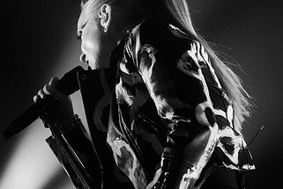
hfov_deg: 13.6
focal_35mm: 151
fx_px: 1187
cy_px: 107
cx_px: 76
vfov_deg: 9.1
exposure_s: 1/320
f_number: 3.2
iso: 2500
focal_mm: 80
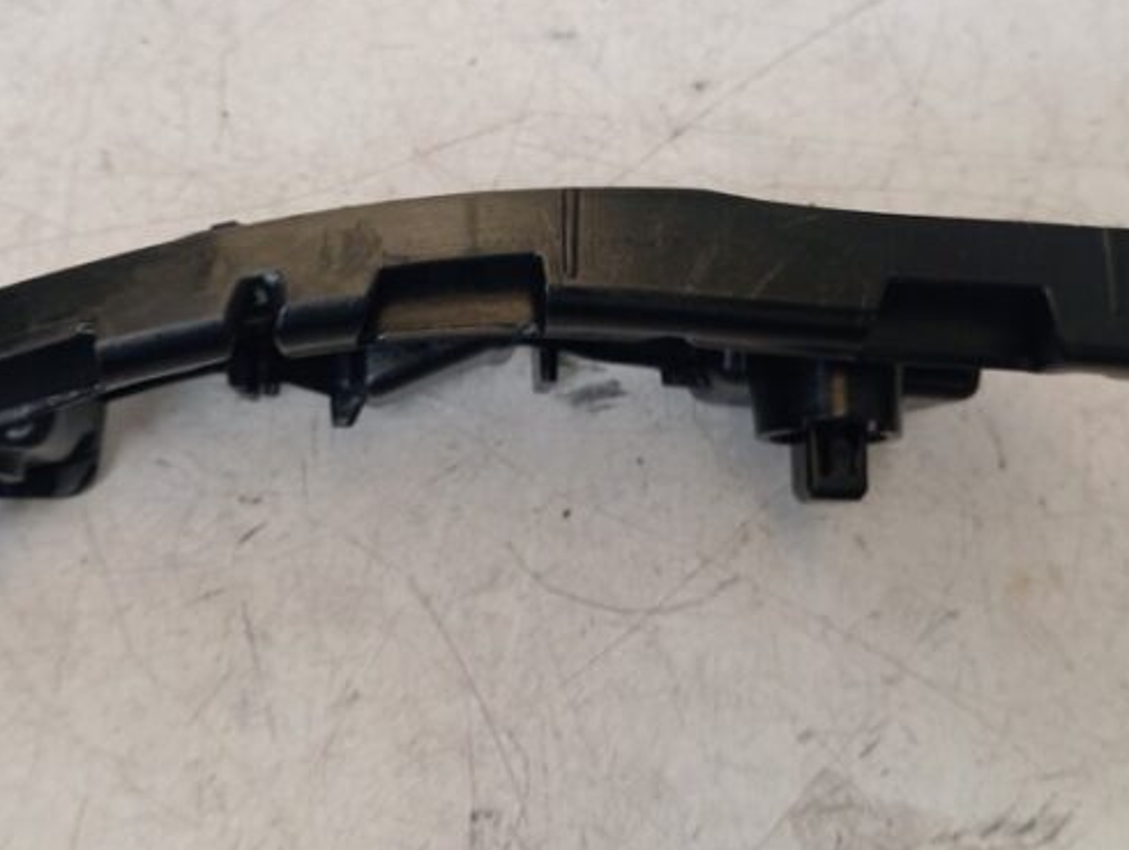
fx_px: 1307
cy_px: 337
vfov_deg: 35.9
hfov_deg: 46.6
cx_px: 470
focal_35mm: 40
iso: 706
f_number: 1.8
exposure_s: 1/33.3
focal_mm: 4.22
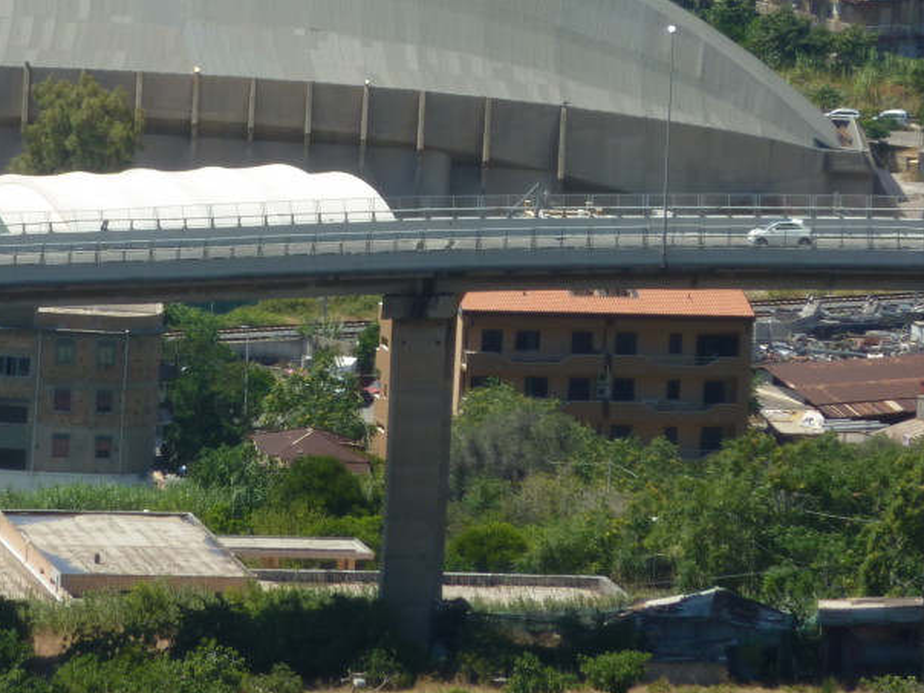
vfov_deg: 2.9
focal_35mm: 509
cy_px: 182
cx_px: 181
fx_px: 13587
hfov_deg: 3.9
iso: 80
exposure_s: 1/400
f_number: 4.9
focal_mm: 49.2
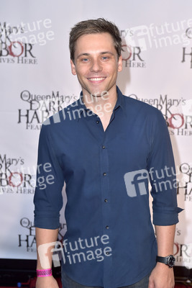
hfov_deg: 21.9
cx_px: 96
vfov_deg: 32.4
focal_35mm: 62
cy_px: 144
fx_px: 496
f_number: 5.6
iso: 320
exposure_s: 1/250
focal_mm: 62
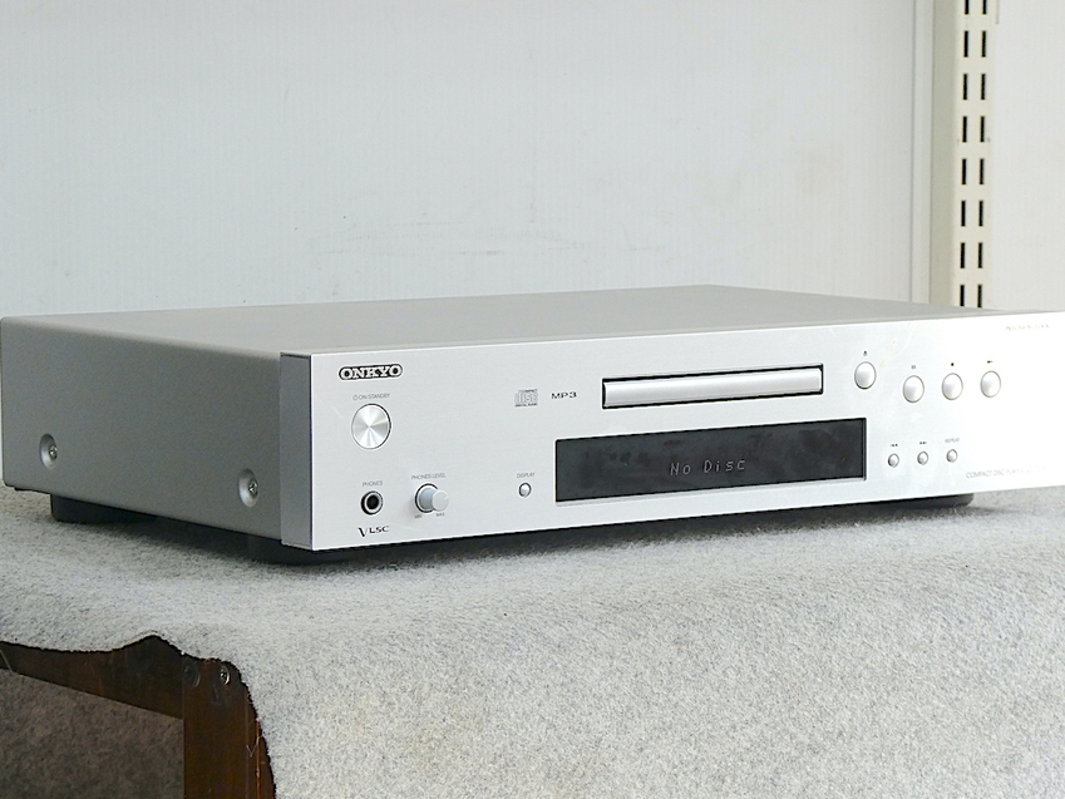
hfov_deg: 15.2
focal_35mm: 130
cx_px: 543
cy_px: 423
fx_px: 4000
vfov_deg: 11.4
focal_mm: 20.6
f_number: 5.1
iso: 200
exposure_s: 1/25
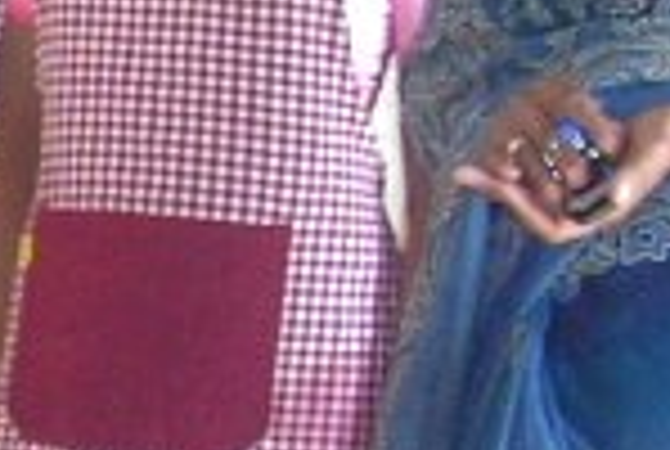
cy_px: 477
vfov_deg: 5.2
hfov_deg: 7.3
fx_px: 4923
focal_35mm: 264
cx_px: -895
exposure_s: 1/30
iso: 100
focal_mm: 6.2
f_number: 2.8
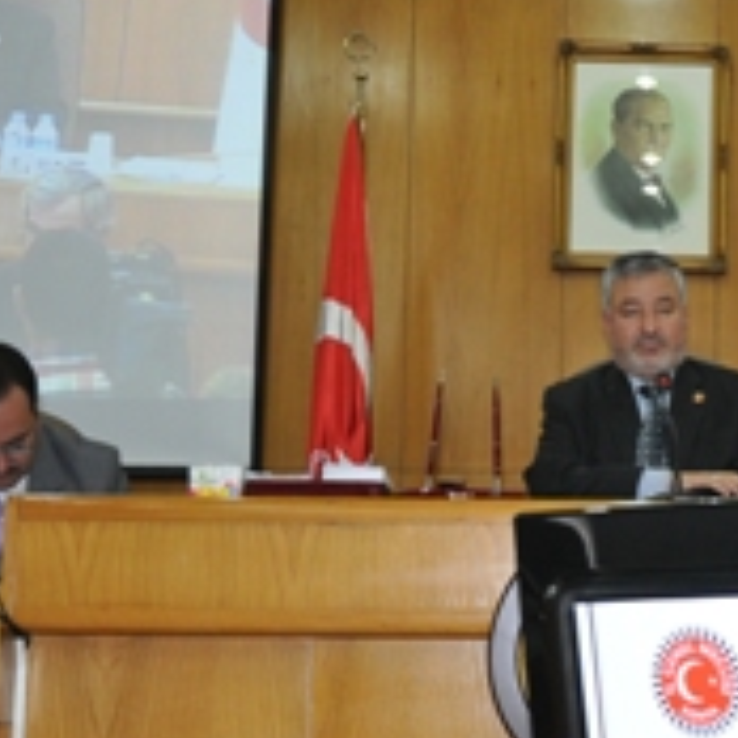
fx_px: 1737
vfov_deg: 23.9
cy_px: 475
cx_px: 721
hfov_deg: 23.1
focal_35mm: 72
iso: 1000
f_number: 4.5
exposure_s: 1/60
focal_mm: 22
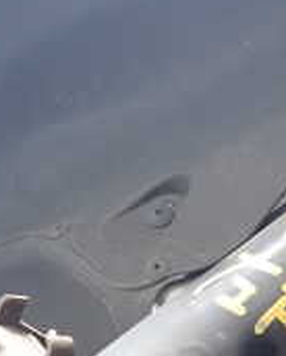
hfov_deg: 14.7
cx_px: 330
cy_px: 275
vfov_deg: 18.6
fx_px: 1077
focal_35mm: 102
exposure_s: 1/40
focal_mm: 5.4
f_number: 2.3
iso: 320
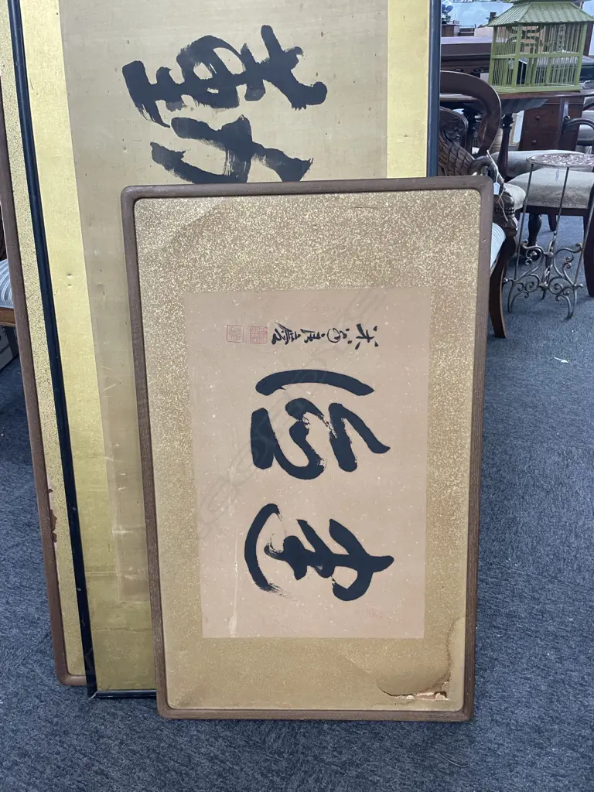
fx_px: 595
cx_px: 297
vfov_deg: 67.3
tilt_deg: -28.7
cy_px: 396
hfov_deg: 53.1
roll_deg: +0.1
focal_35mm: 26
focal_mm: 4.2
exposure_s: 1/50
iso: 100
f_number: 1.6
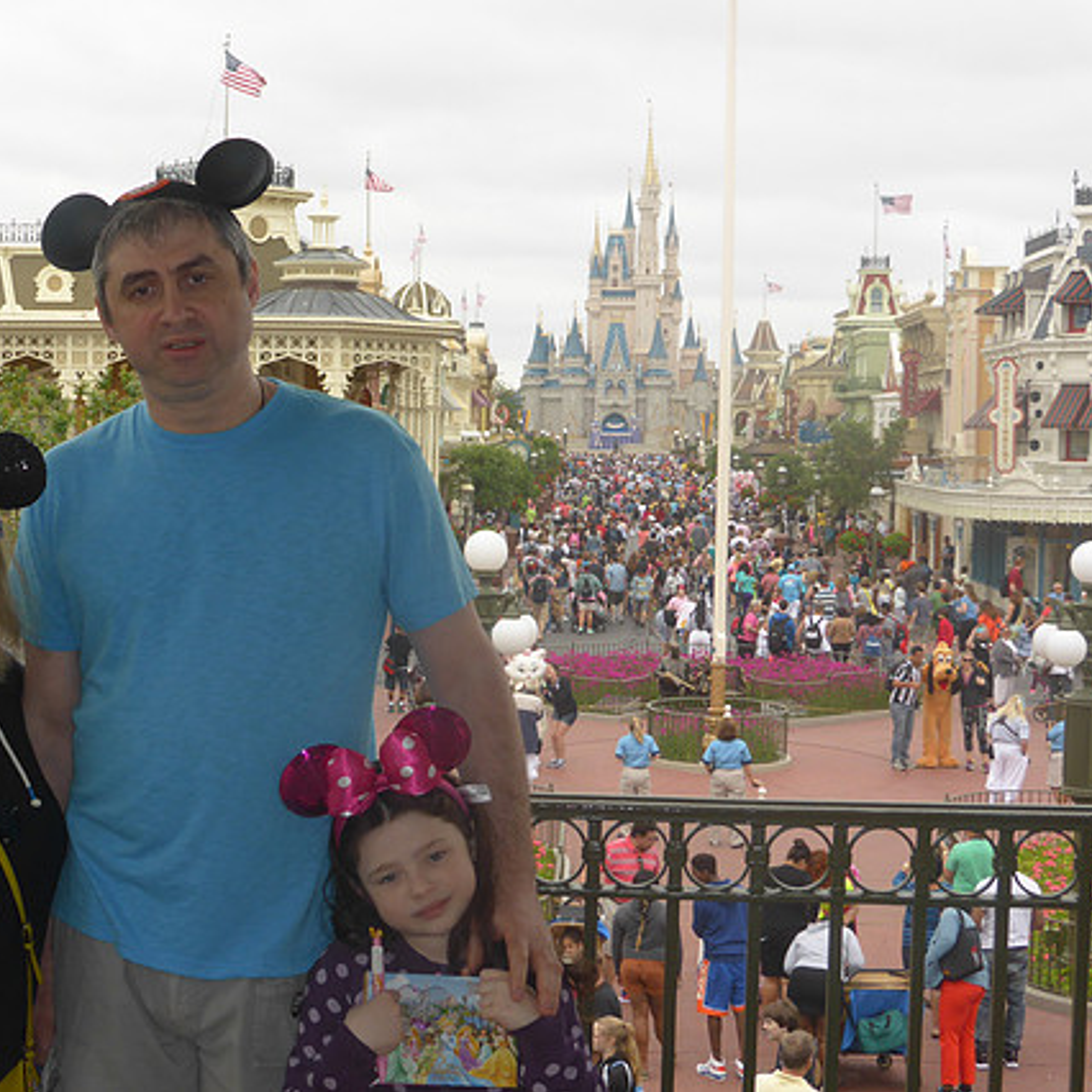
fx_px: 2106
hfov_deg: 28.9
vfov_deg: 29.1
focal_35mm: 59
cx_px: 374
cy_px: 537
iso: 100
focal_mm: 8.5
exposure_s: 1/250
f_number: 4.2
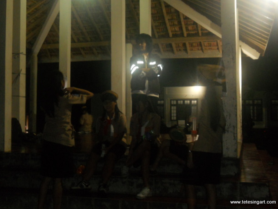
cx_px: 138
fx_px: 386
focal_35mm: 48
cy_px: 102
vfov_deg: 30.3
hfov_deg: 39.6
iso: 400
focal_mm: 8.2
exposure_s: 1/4
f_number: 4.3
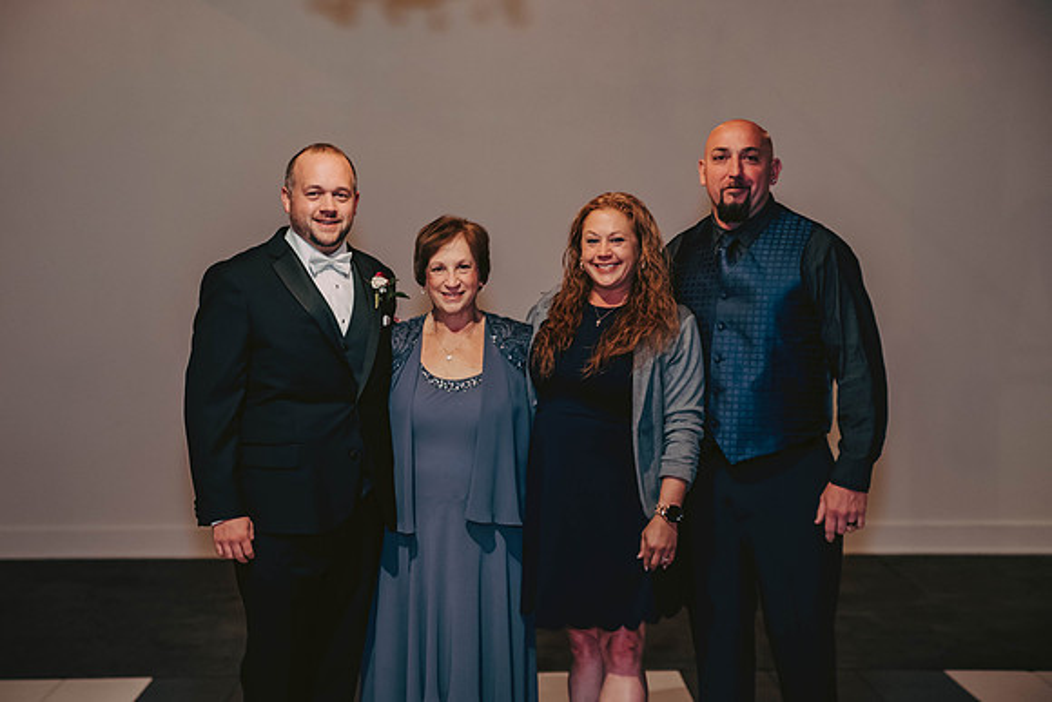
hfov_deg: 27.2
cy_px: 332
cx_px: 508
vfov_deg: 18.3
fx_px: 2178
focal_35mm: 75
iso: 1250
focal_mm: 65
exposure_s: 1/60
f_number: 3.2
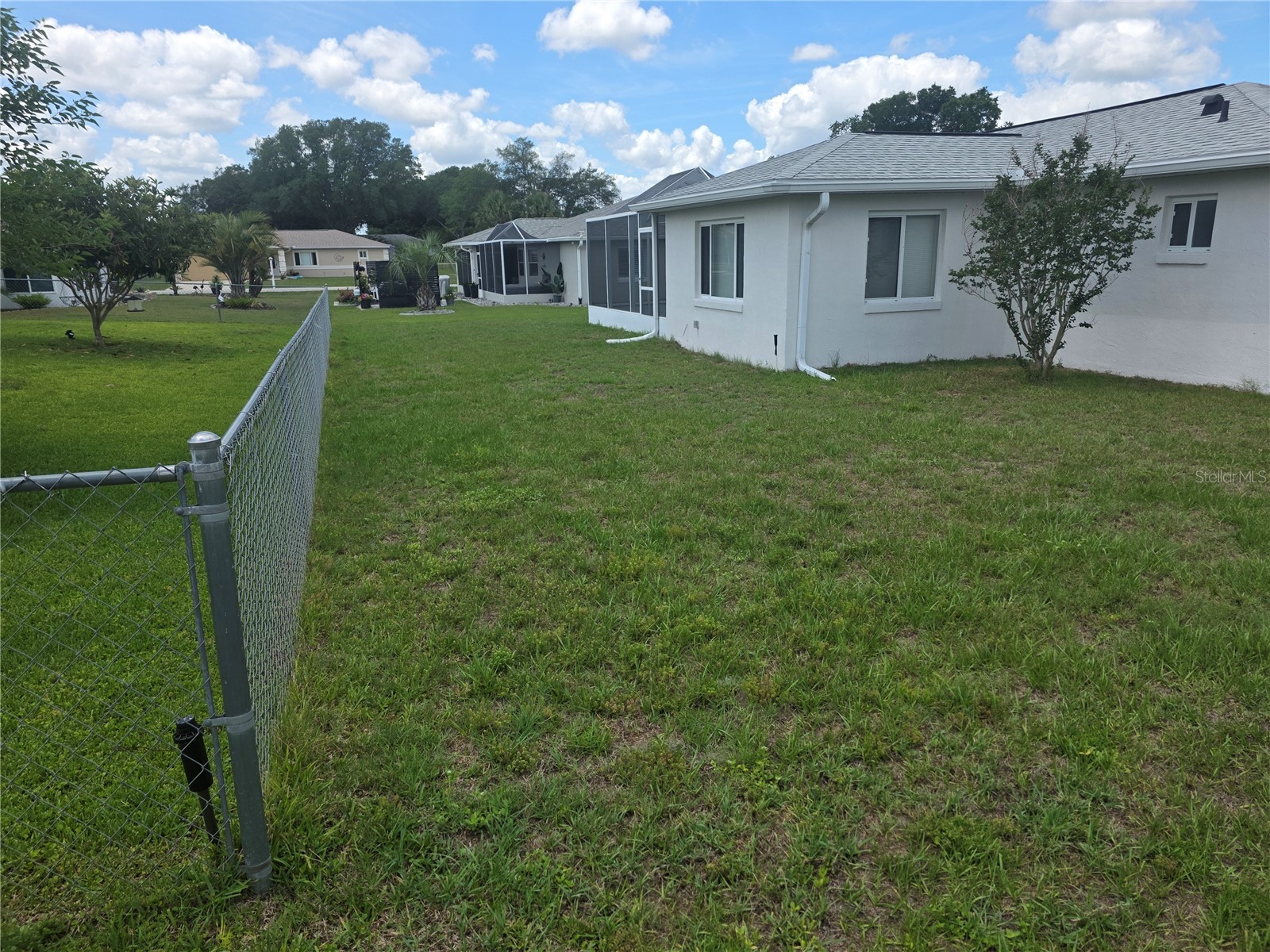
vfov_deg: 58.9
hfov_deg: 73.9
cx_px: 635
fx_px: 844
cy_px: 476
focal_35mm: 23
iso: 80
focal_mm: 6.3
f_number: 1.7
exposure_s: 1/4057
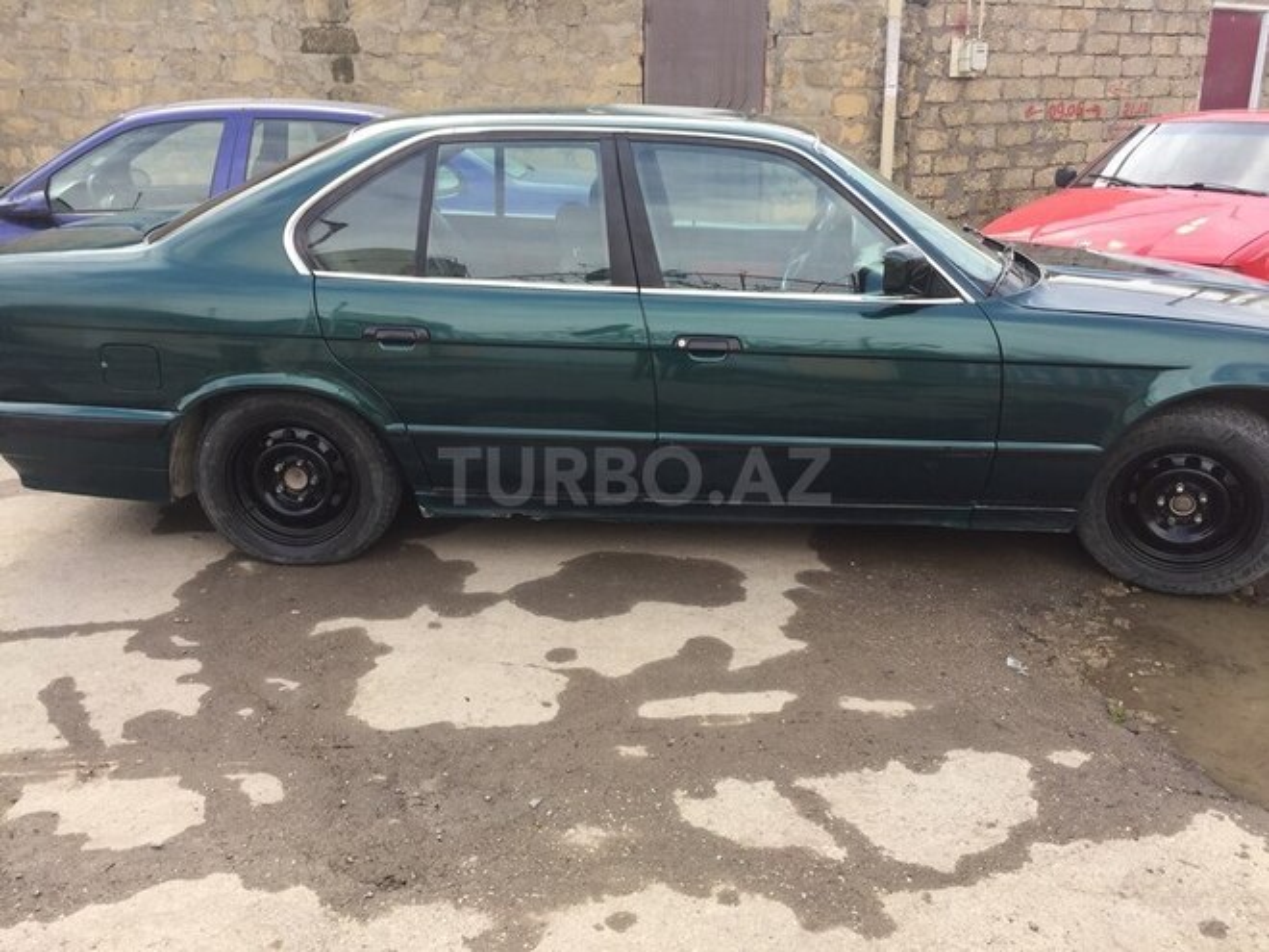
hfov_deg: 61.7
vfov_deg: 48.2
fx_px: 1063
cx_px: 634
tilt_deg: -16.1
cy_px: 476
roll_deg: -0.7
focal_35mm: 29
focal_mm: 4.15
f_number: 2.2
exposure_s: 1/471
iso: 32
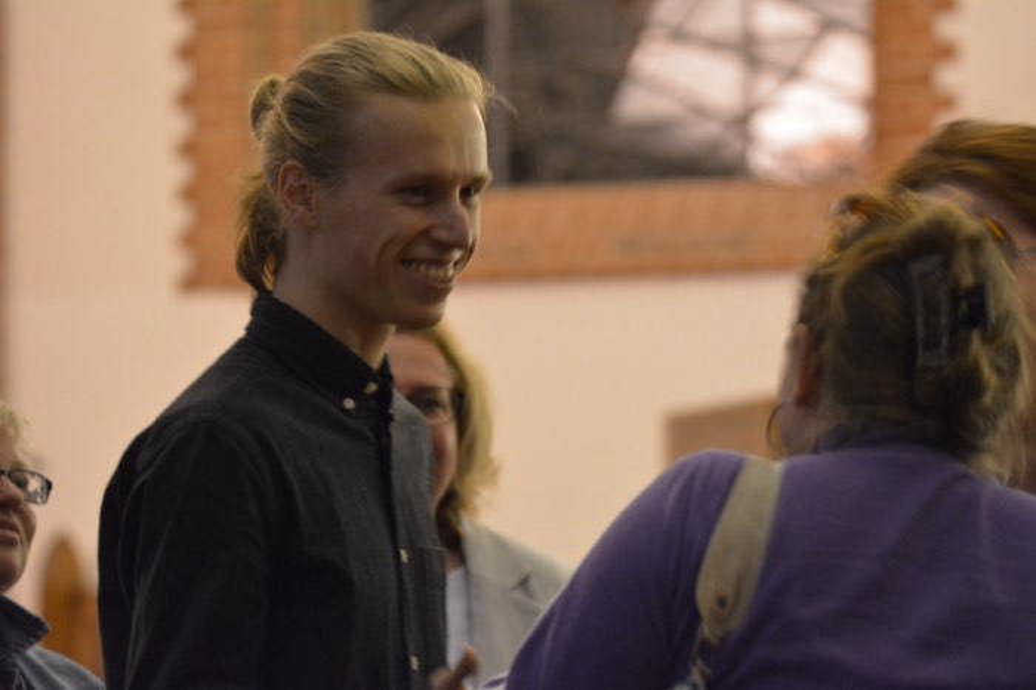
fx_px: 6472
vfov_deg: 6.1
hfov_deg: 9.2
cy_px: 345
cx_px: 518
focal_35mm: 225
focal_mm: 150
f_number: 5
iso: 3200
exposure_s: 1/8
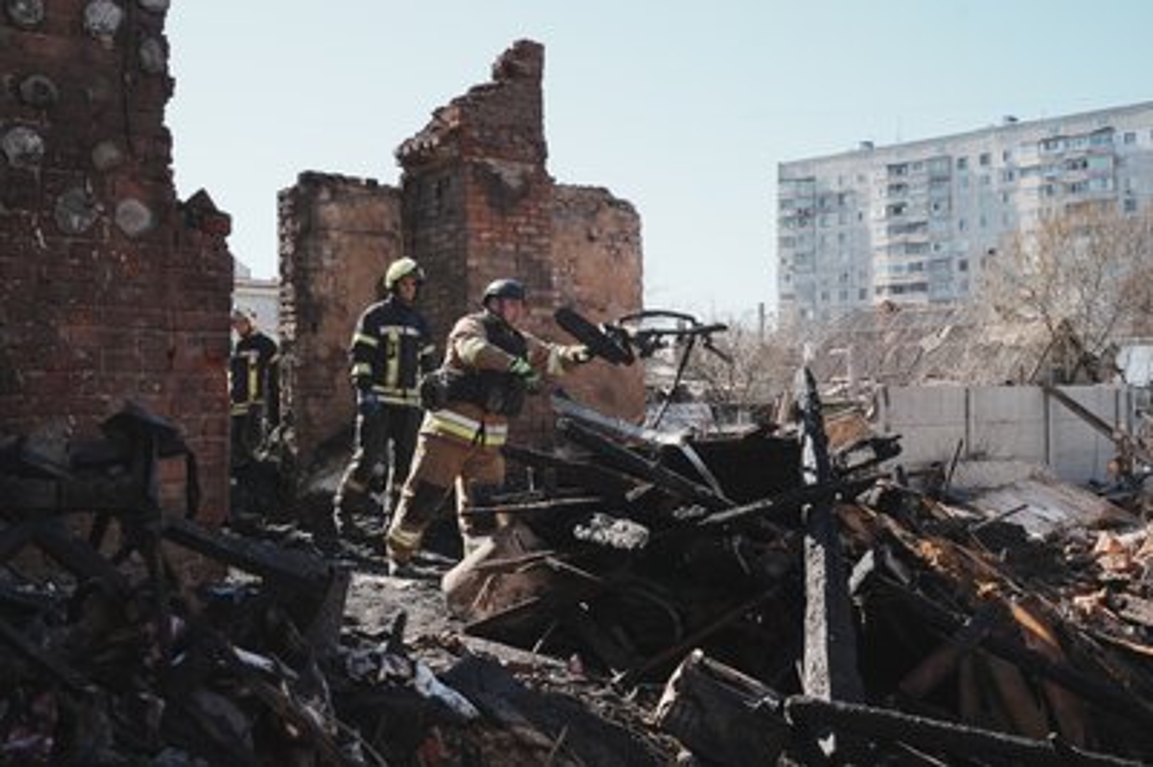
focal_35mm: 41
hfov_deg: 47.4
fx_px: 1312
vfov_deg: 32.6
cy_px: 384
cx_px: 576
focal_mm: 41
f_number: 6.3
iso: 200
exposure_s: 1/500
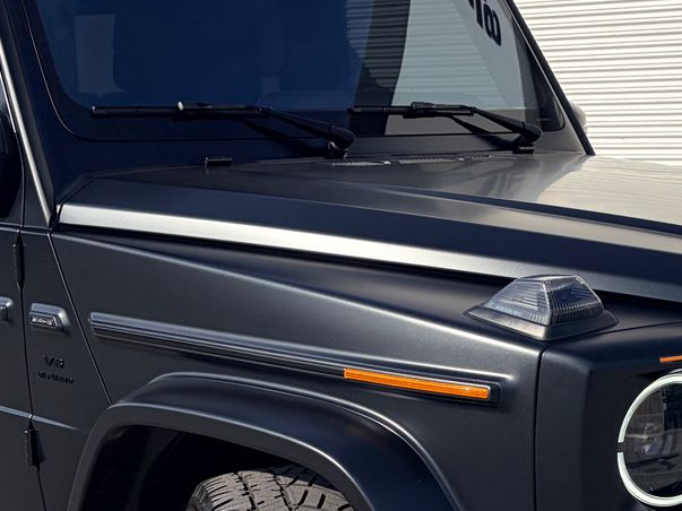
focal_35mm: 69
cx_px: 507
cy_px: 390
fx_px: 1359
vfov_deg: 21.1
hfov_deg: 27.8
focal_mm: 5.96
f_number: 1.6
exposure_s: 1/6993
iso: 64
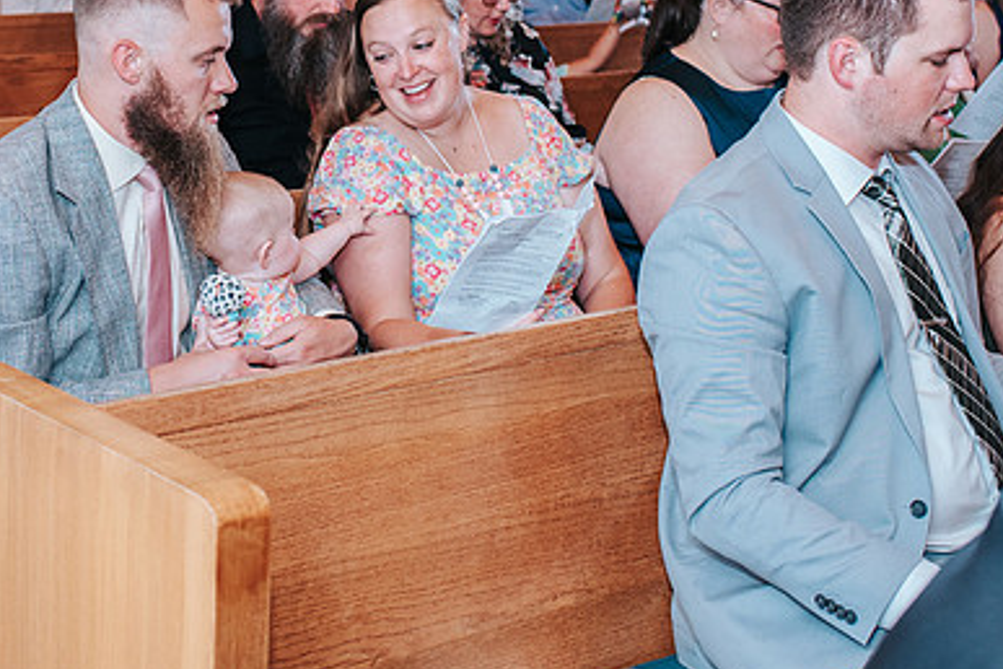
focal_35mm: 73
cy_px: 120
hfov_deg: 27.4
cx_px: 266
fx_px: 2034
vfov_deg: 18.5
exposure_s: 1/125
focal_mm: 35
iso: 1000
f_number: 3.2
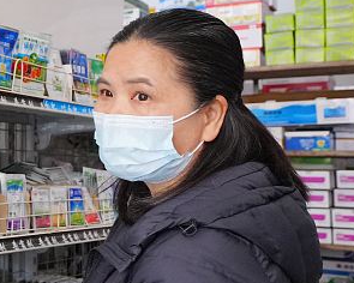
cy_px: 100
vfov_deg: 23.4
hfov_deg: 24.8
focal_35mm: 65
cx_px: -121
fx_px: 681
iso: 2000
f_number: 4
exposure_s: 1/160
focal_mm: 17
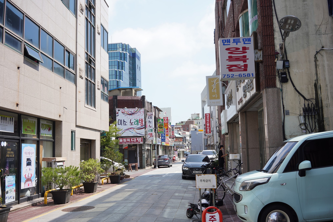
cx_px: 166
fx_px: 324
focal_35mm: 35
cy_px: 111
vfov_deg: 37.9
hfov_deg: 54.4
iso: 100
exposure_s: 1/100
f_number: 10
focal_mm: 35
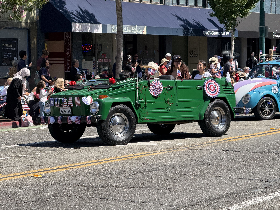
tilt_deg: -2.8
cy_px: 105
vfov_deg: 12.3
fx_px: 971
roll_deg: +0.8
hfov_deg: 16.4
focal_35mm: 120
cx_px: 140
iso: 64
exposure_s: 1/903
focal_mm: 15.66
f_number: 2.8
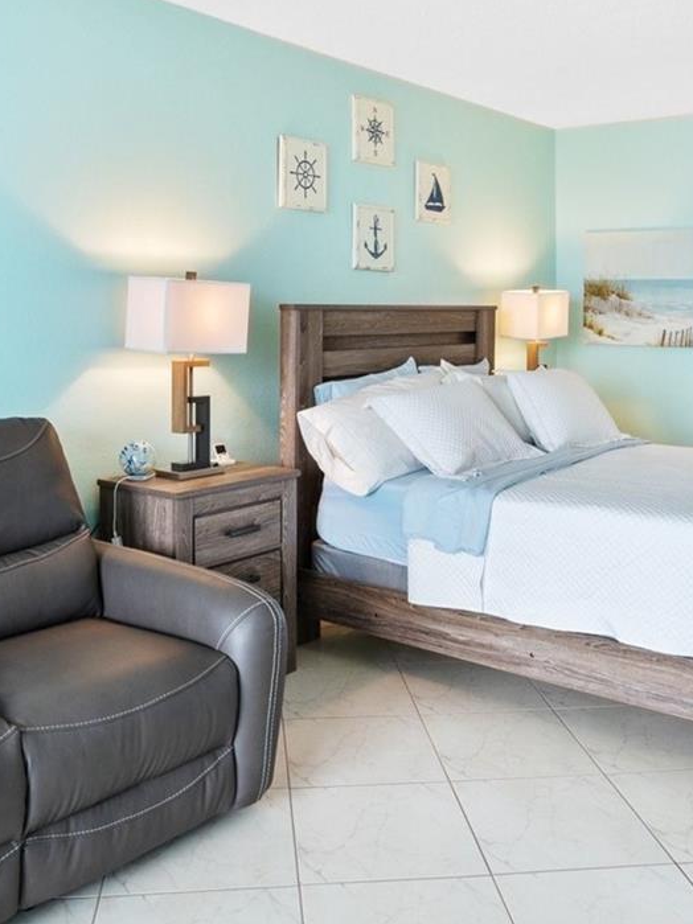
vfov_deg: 54.4
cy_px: 319
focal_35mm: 33
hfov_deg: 42.9
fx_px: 881
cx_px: 324
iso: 200
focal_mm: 10
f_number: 8
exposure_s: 1/3
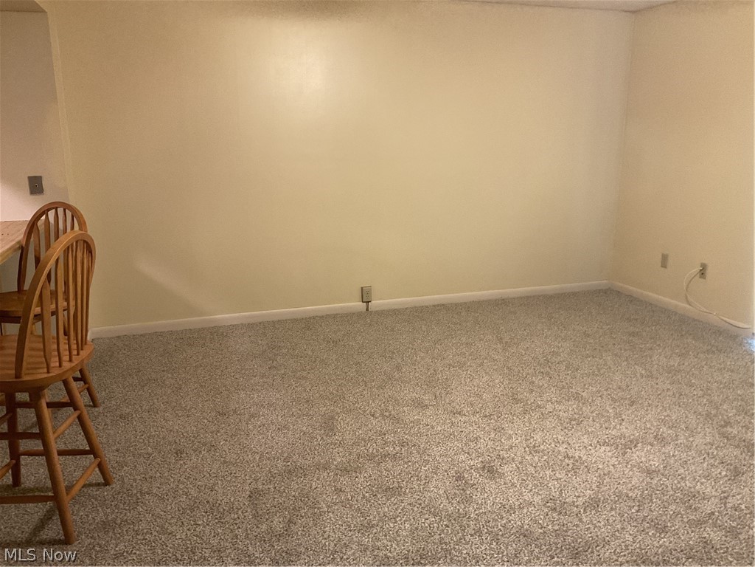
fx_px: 633
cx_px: 378
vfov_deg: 48.2
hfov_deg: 61.7
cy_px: 284
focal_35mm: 29
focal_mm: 3
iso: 250
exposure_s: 1/60
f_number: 1.8
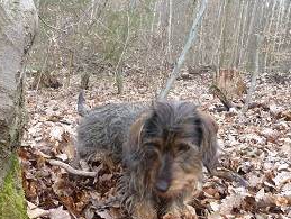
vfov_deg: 37.7
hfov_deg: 50.0
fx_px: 311
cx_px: 157
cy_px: 167
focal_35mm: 37
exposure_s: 1/250
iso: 500
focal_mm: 4.3
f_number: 3.3
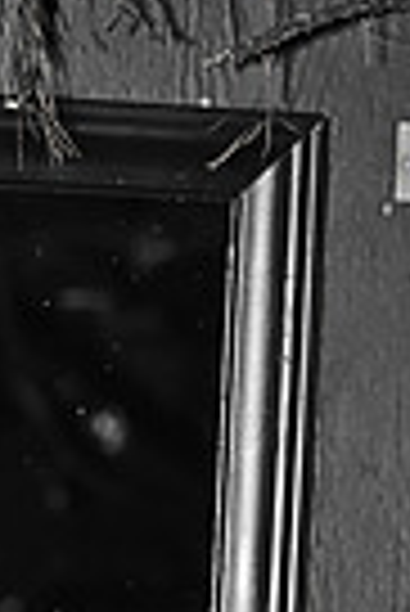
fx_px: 6747
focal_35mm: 396
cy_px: 585
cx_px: -63
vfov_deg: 5.2
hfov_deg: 3.5
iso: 400
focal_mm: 120
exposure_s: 1/60
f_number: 5.6
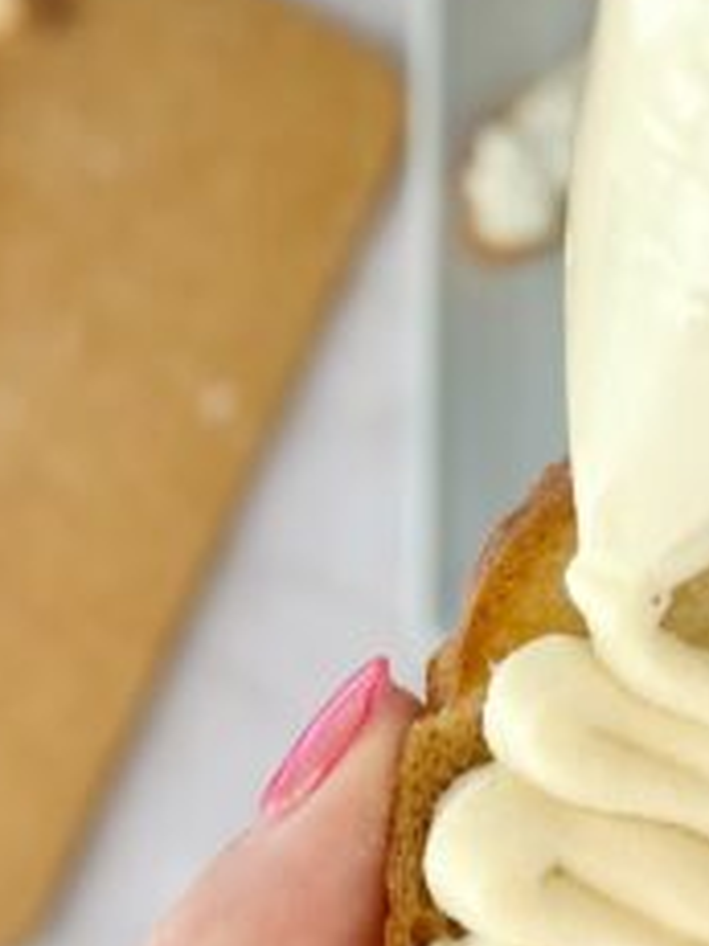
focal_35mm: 104
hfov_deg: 14.2
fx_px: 2843
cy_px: 242
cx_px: 330
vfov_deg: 18.8
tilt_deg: -76.4
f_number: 1.78
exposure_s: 1/864
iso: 80
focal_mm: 6.86
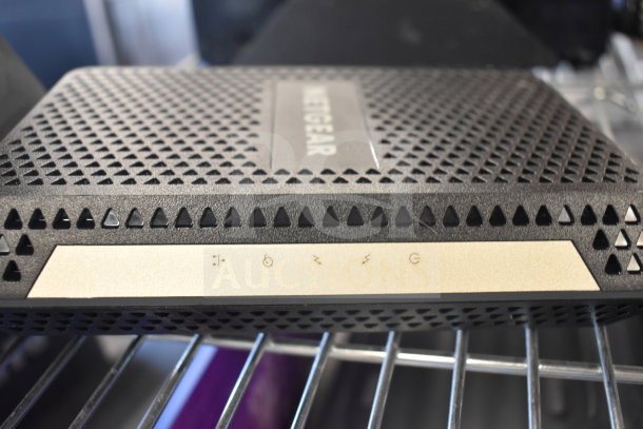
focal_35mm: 36
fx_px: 643
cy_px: 214
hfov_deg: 53.1
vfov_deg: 36.9
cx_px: 322
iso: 1100
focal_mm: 24
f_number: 4
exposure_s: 1/40
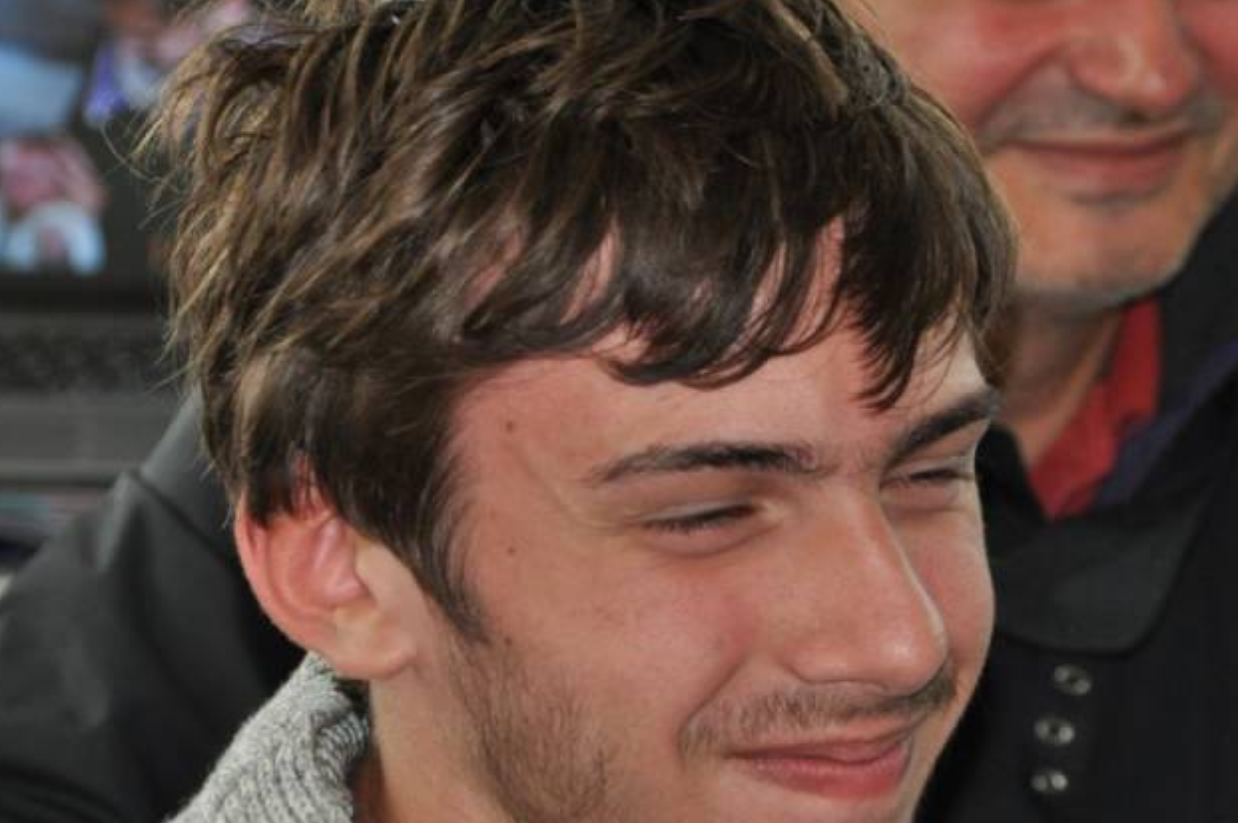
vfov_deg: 5.0
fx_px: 9346
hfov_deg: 7.6
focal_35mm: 272
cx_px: 752
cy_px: 480
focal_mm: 110
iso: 800
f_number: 5.3
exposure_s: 1/60
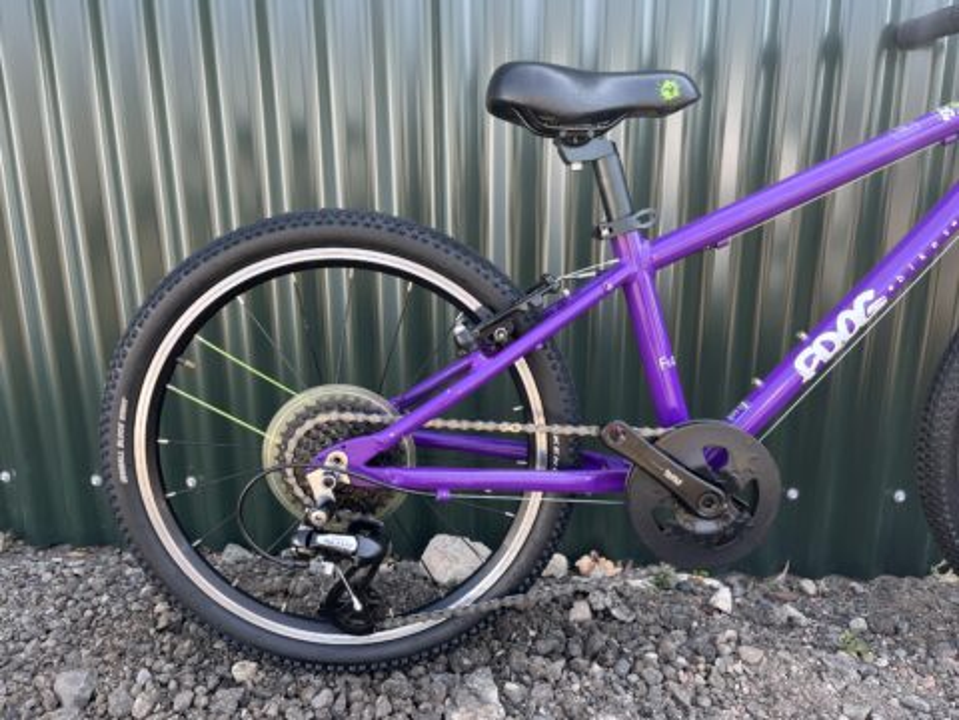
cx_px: 480
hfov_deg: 67.3
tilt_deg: -14.7
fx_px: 720
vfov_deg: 53.1
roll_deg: +0.7
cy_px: 360
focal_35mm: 26
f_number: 1.6
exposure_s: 1/162
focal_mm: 5.1
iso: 40
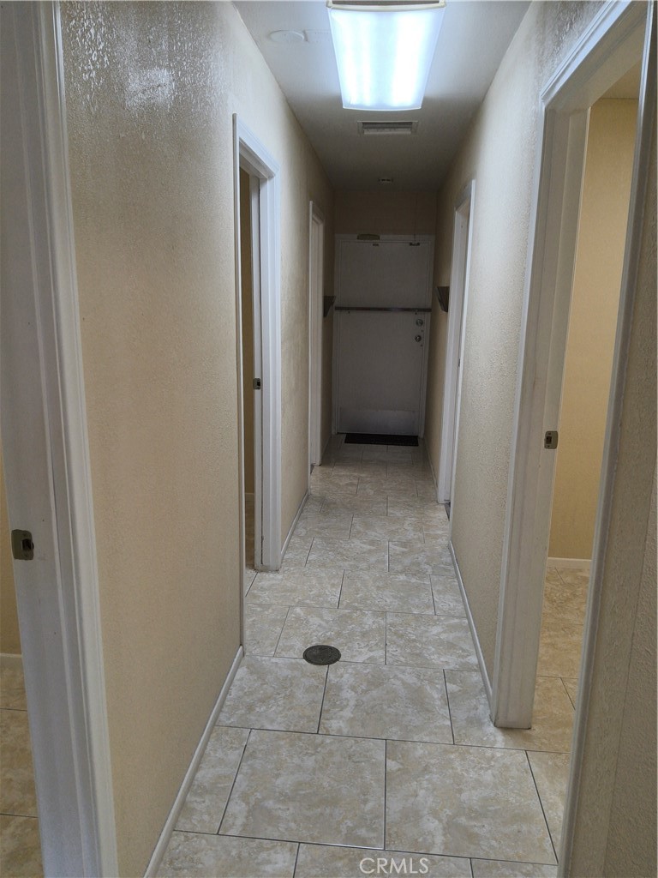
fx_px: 634
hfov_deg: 54.9
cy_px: 439
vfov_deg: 69.4
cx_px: 329
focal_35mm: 25
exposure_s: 1/120
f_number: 2
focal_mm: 3.08
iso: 40
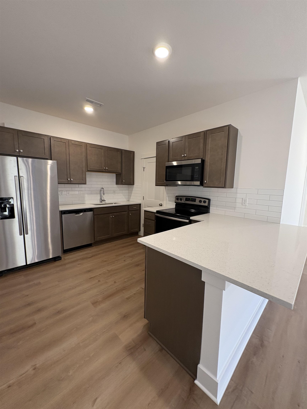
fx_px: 166
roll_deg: -1.4
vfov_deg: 102.1
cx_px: 154
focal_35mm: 14
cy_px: 204
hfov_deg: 85.7
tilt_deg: -4.6
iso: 250
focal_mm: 2.22
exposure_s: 1/60
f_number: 2.2
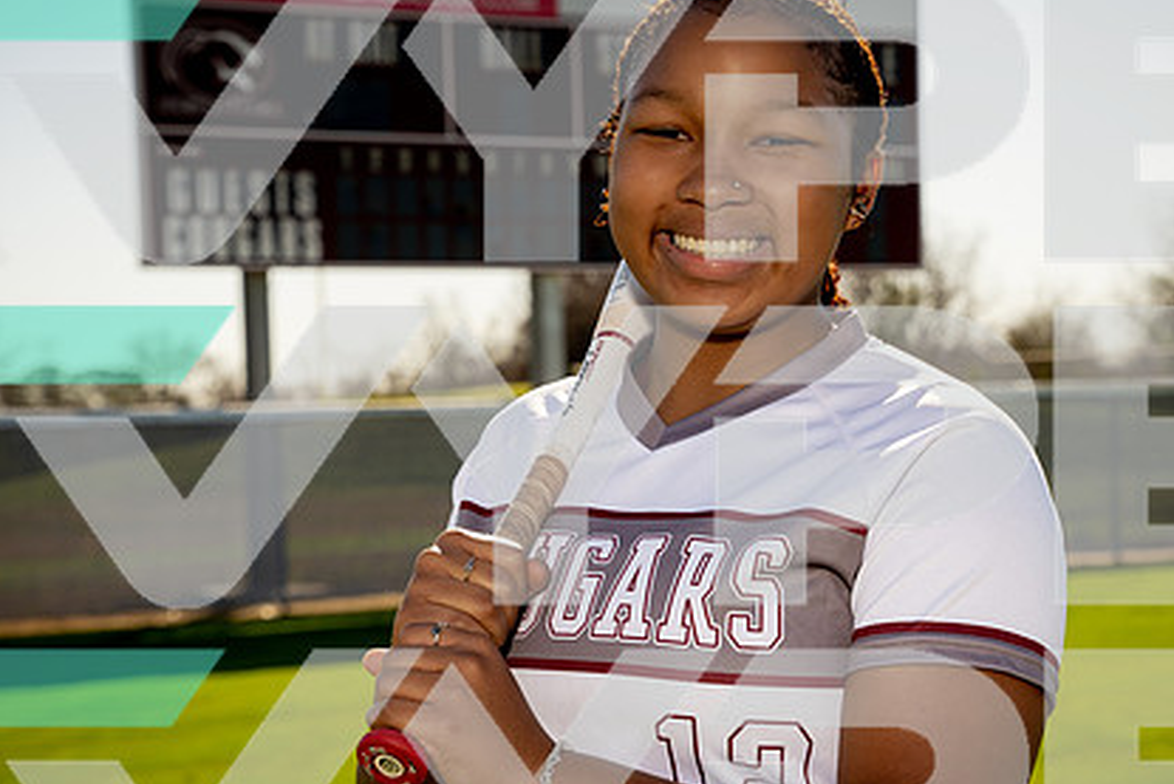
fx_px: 3099
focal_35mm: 95
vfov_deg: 14.4
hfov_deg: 21.4
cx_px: 659
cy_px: 457
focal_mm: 68
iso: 100
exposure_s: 1/250
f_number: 7.1
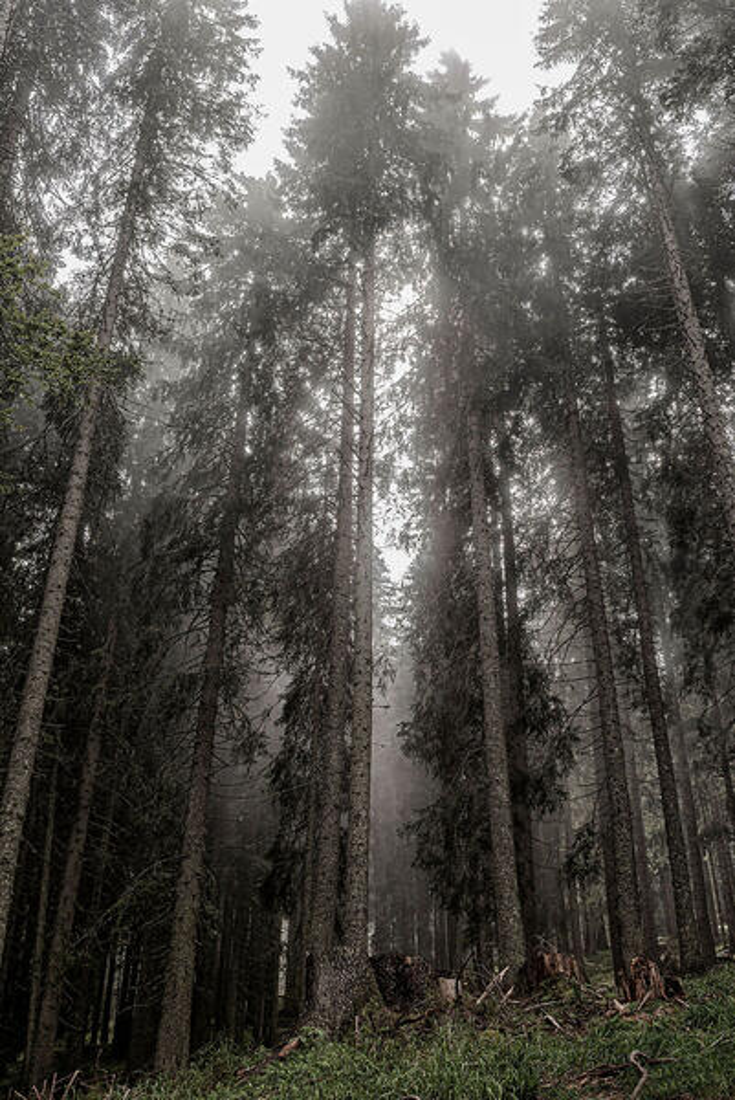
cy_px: 550
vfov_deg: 50.7
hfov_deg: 35.1
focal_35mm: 38
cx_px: 368
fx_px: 1162
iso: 250
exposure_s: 1/25
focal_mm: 38
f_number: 18
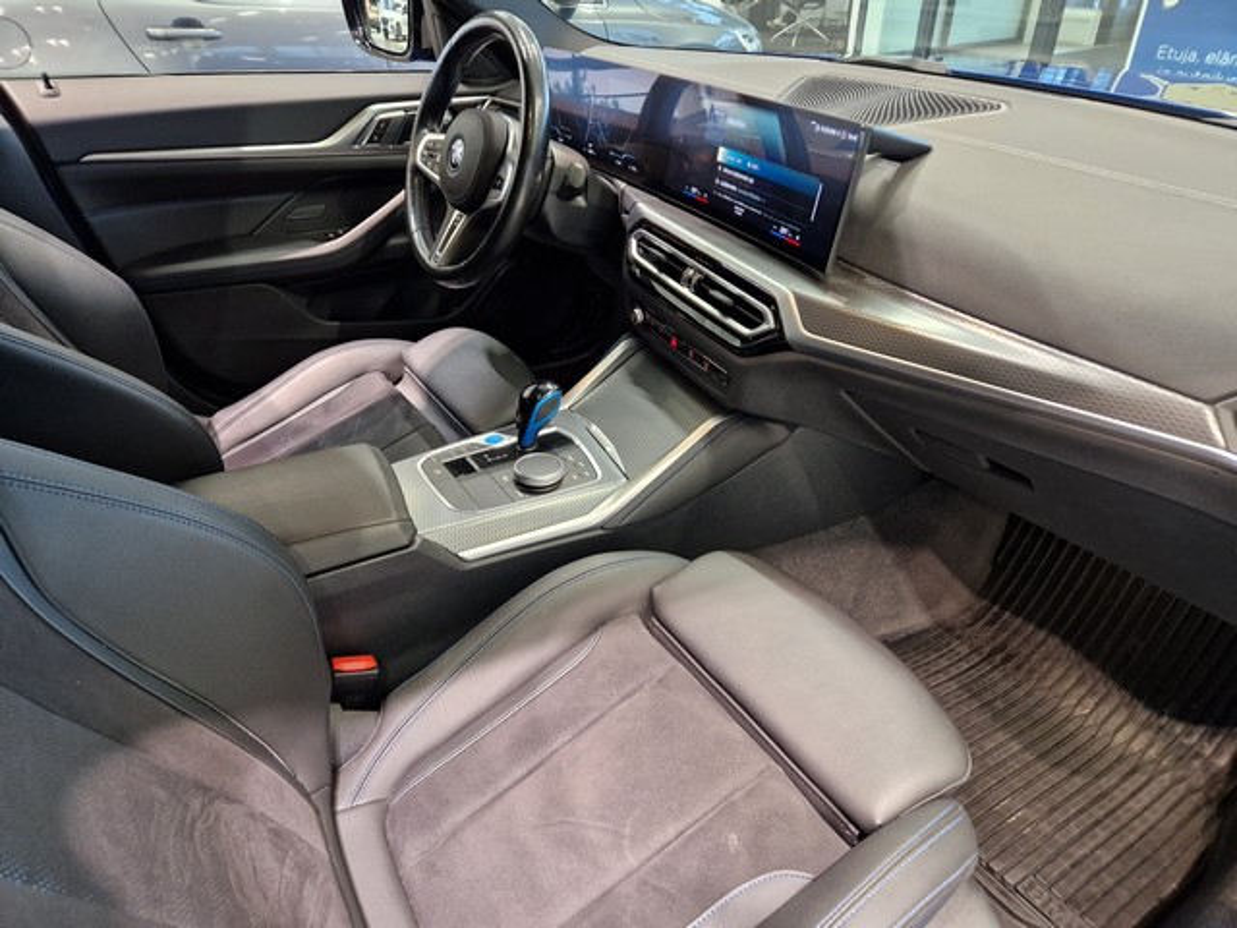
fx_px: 822
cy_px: 464
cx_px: 618
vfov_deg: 58.9
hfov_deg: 73.9
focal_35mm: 23
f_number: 1.8
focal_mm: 5.4
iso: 320
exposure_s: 1/61
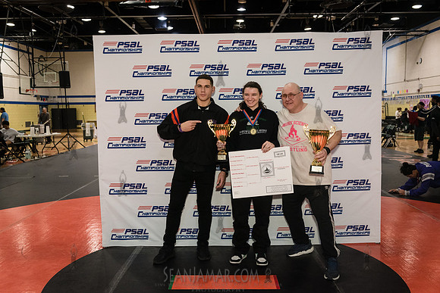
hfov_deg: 55.8
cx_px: 220
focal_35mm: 34
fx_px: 416
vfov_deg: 38.9
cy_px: 146
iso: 4000
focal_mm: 34
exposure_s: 1/160
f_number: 5
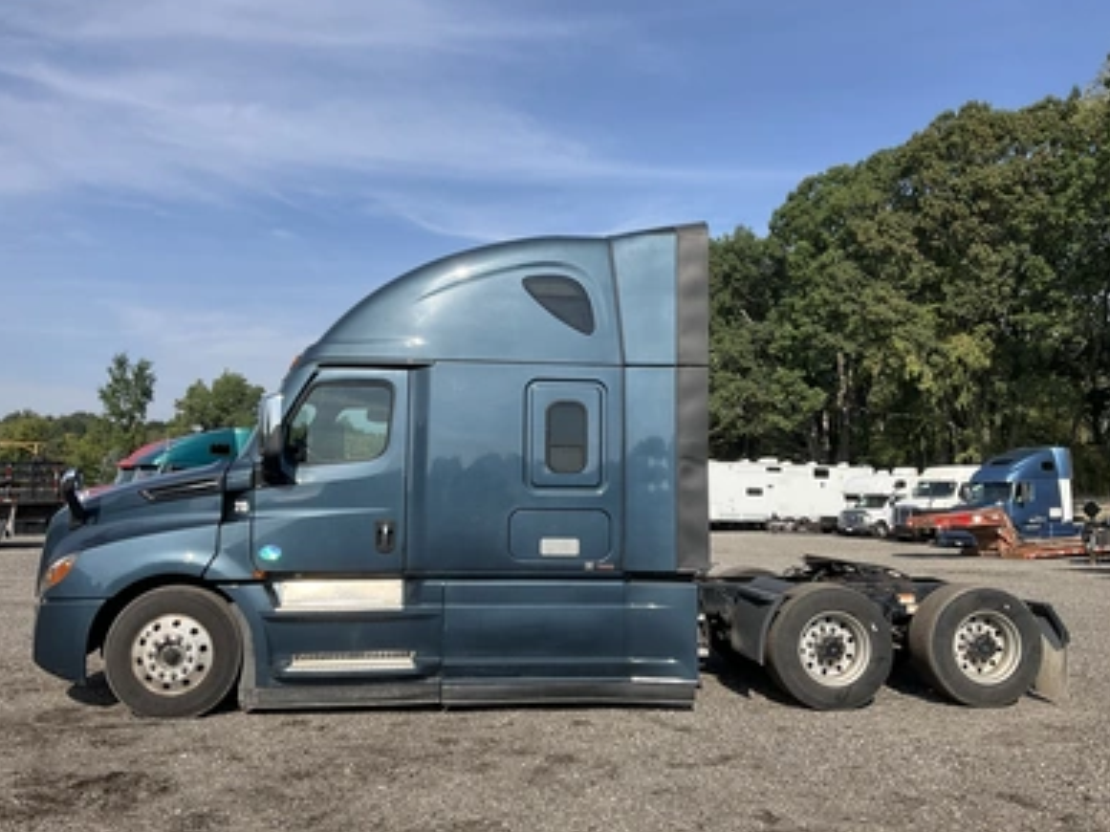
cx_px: 545
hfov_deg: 60.0
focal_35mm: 30
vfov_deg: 46.8
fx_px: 962
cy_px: 416
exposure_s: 1/1786
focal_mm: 3
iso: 25
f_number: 1.8
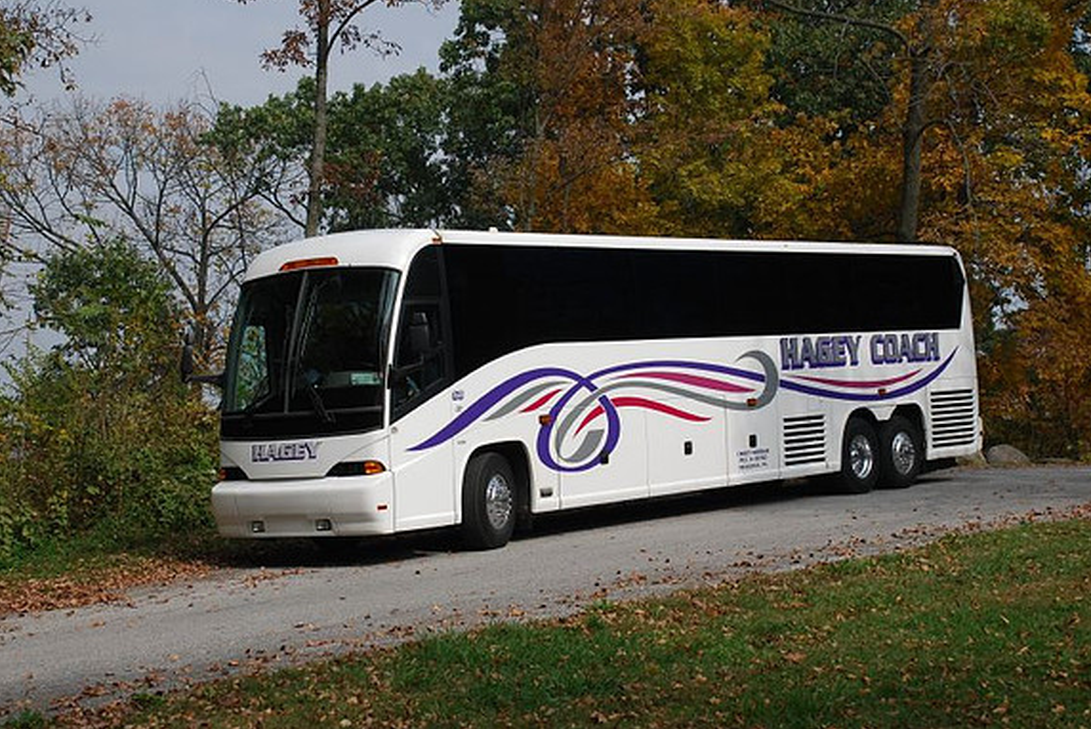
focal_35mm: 67
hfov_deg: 30.1
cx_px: 547
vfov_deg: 20.3
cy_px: 362
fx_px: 2031
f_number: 9
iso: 200
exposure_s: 1/160
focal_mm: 44
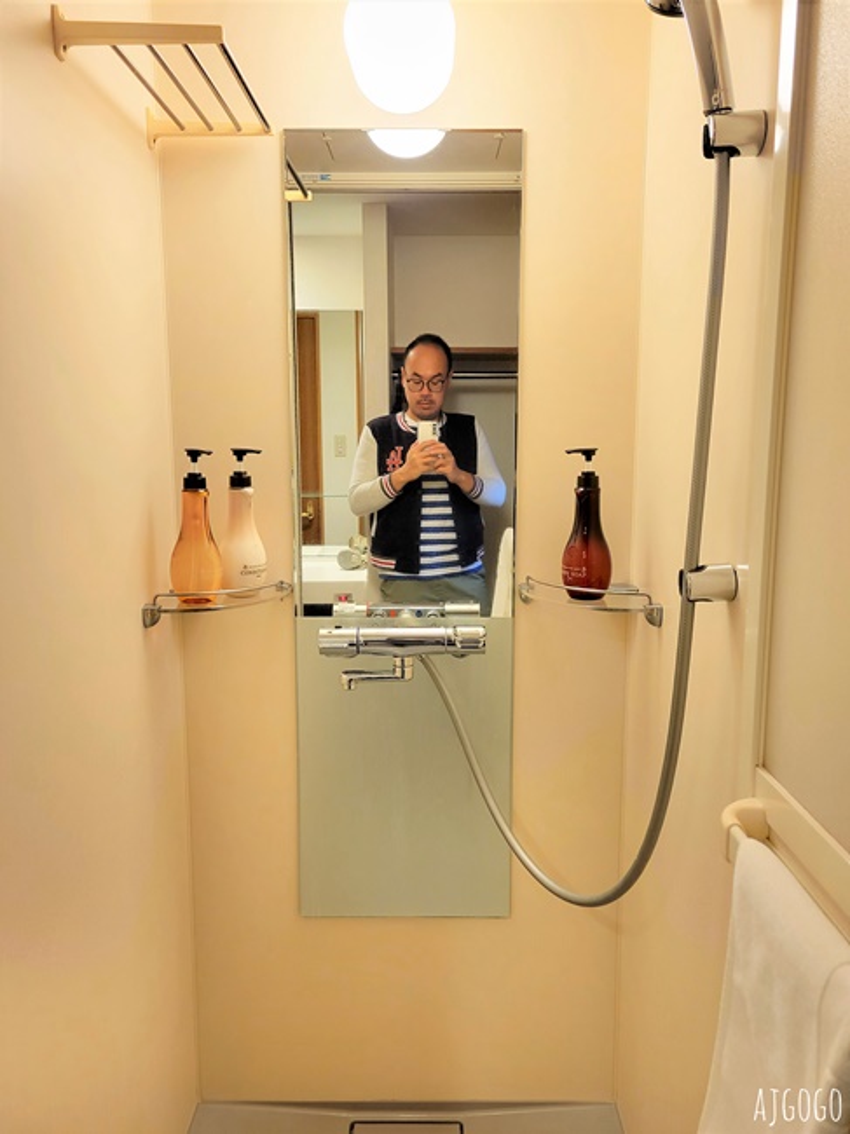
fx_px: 852
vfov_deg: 67.3
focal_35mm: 26
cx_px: 425
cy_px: 567
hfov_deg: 53.0
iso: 250
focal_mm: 5.4
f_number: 1.8
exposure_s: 1/50
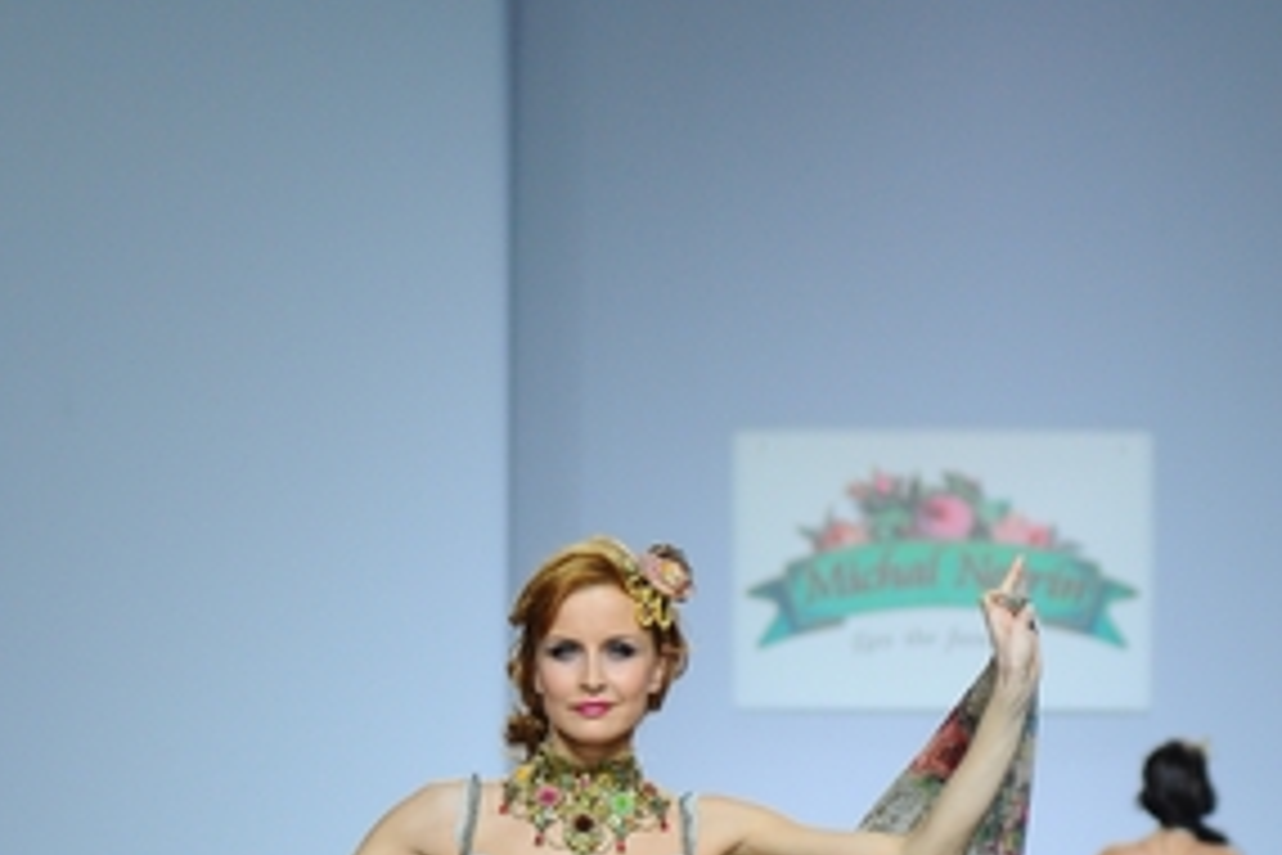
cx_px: 619
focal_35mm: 251
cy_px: 1156
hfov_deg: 8.2
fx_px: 8938
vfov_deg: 5.4
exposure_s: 1/640
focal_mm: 92
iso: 400
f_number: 4
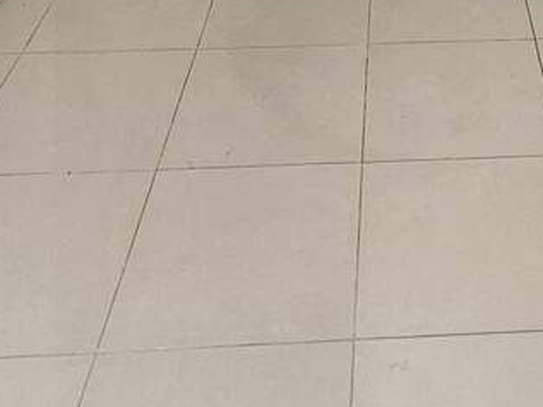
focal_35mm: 59
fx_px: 926
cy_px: -496
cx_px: 456
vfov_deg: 16.1
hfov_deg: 31.6
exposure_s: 1/120
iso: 80
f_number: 2.2
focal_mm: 2.2
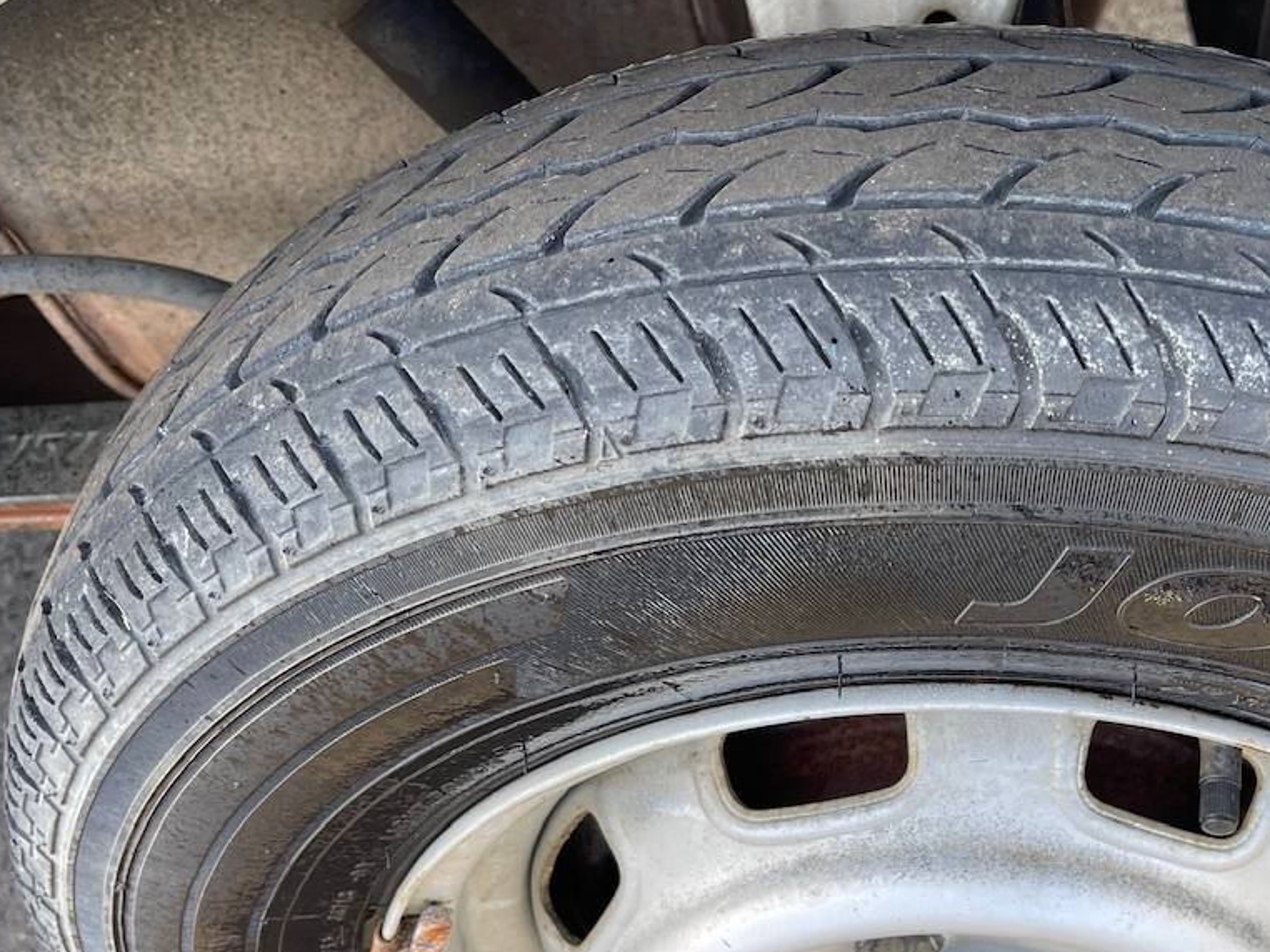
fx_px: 1540
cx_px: 970
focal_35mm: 42
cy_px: 684
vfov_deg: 33.8
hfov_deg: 43.2
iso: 40
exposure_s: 1/121
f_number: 1.6
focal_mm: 5.1
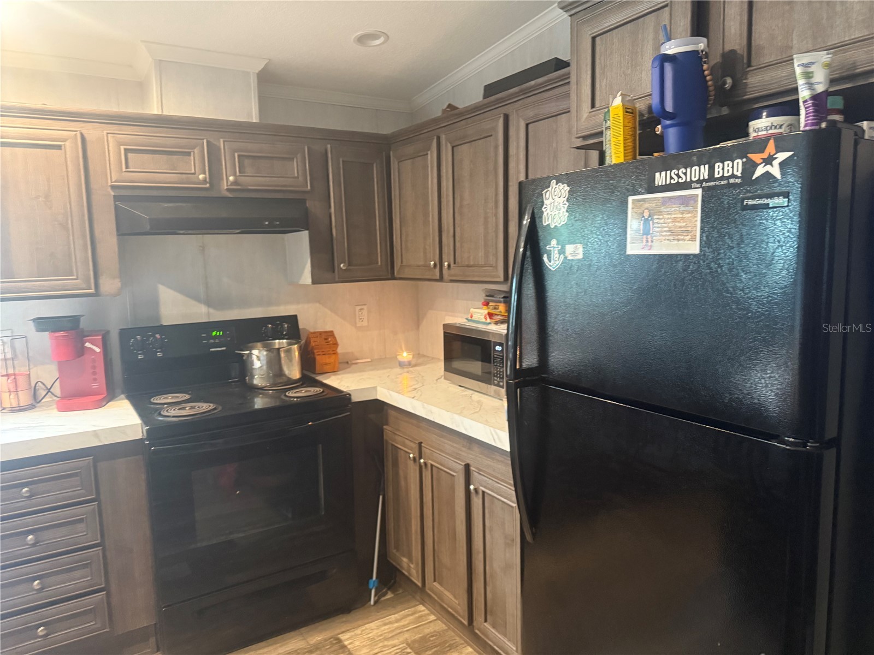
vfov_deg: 56.8
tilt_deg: -6.1
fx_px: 606
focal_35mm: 24
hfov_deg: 71.6
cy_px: 328
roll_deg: +2.3
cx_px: 437
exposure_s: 1/40
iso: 800
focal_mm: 6.76
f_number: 1.78
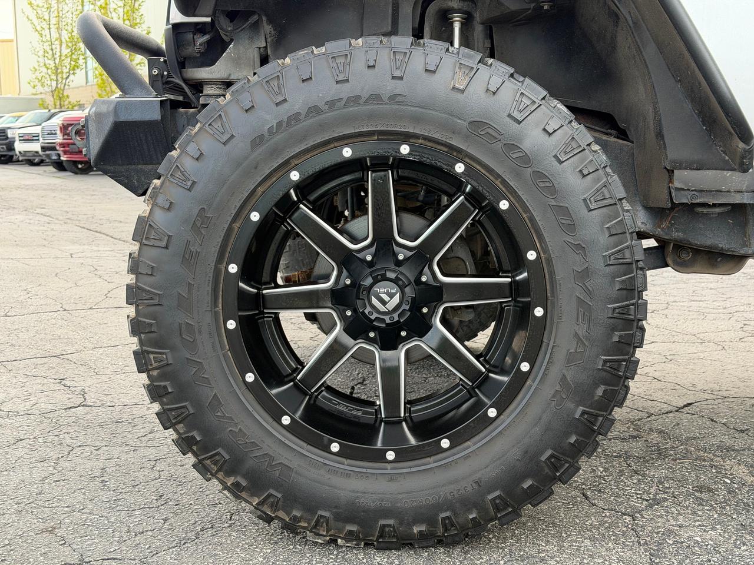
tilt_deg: -8.9
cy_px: 282
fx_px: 1046
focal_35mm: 48
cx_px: 377
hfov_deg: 39.7
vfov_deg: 30.3
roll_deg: +1.0
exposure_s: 1/382
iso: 80
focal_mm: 6.76
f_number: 1.78
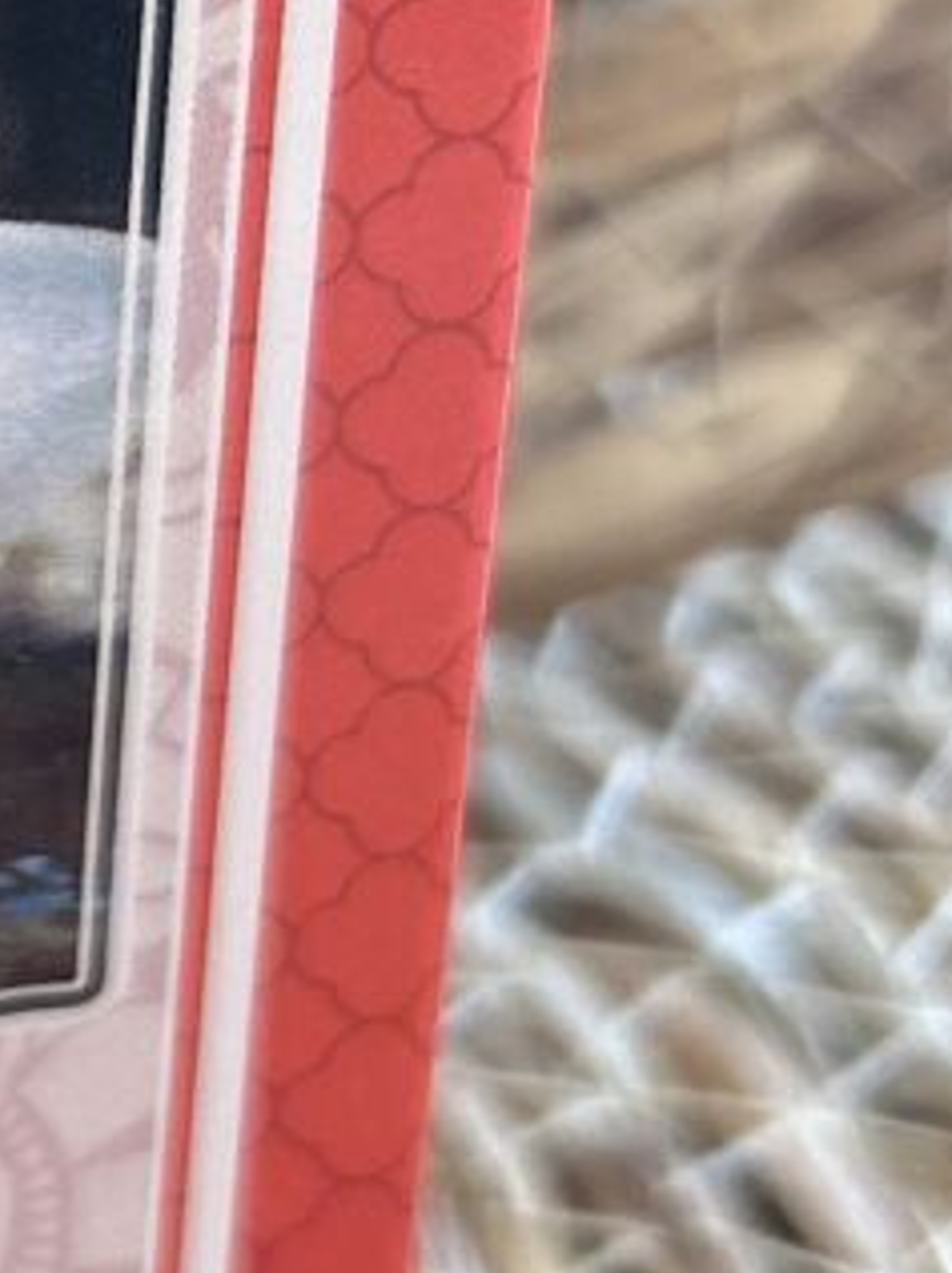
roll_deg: -0.3
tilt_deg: -22.5
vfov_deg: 17.1
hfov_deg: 12.2
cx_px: -693
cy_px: -60
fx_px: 4115
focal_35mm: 112
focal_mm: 5.7
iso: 125
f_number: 1.5
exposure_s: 1/77
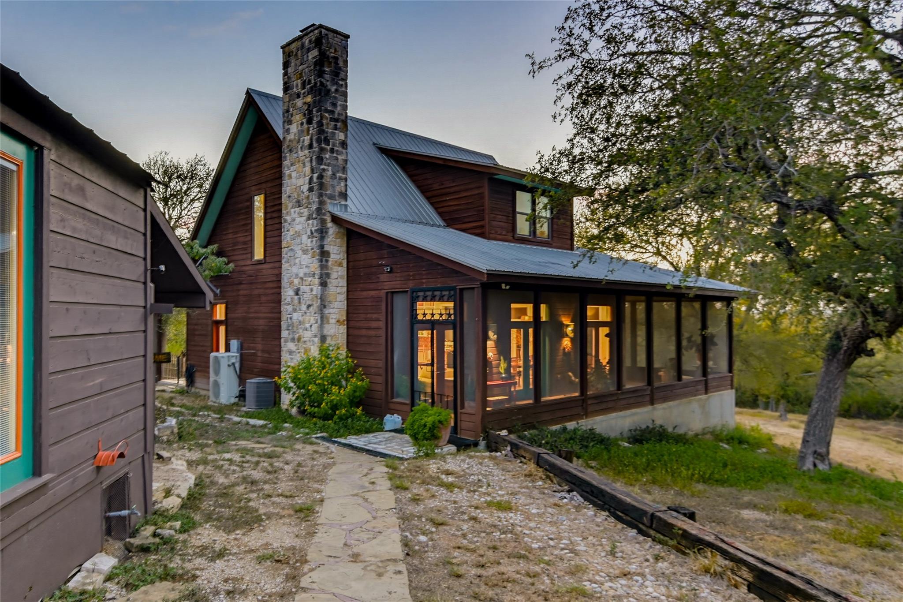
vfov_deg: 53.1
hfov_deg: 73.7
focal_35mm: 24
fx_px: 602
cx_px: 452
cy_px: 301
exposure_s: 1.6
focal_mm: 16
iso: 320
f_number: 7.1
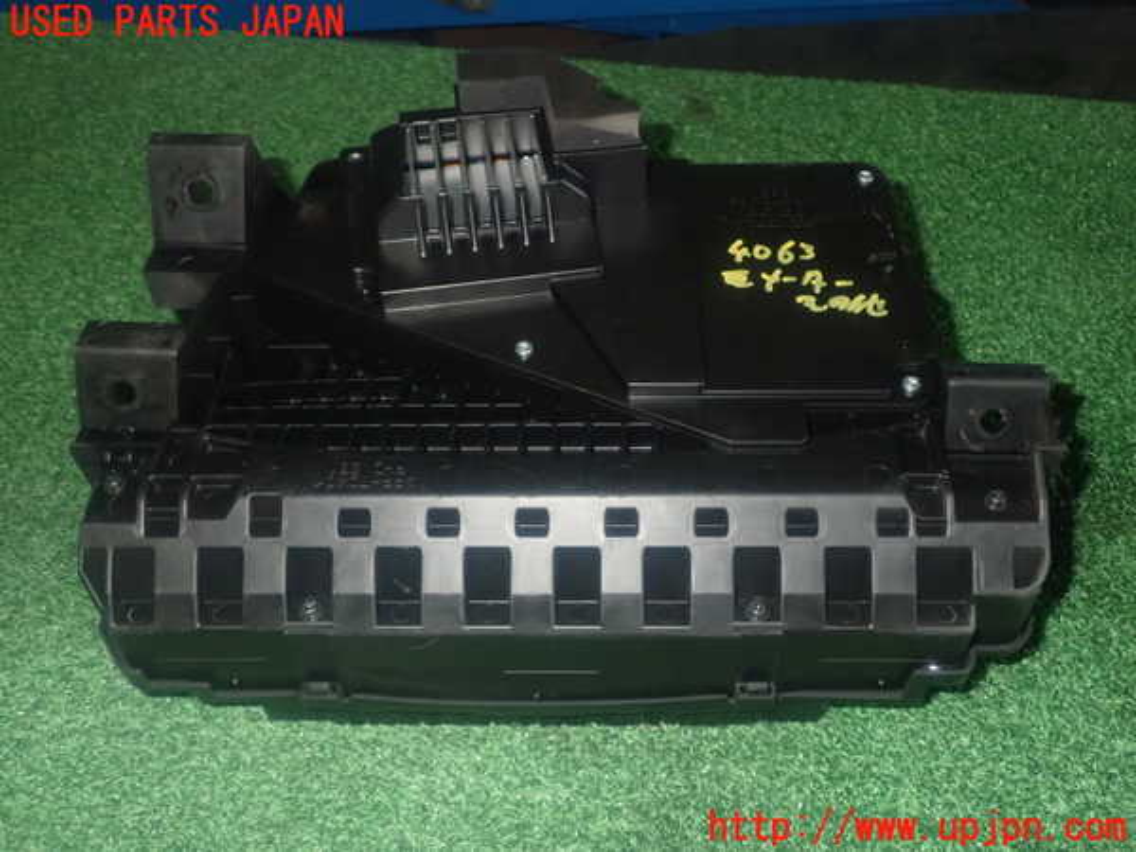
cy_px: 426
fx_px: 1181
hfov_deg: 51.4
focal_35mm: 36
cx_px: 568
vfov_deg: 39.7
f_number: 7.1
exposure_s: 1/40
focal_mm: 6.37
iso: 800
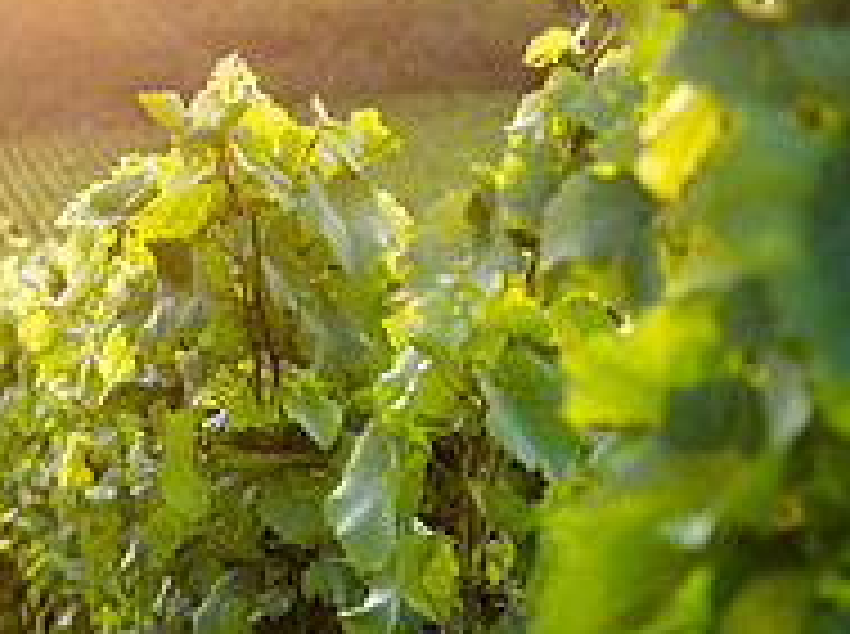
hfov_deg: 13.3
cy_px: 263
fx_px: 3554
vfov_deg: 10.2
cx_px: -112
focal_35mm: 145
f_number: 4
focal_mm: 49
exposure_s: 1/125
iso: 100
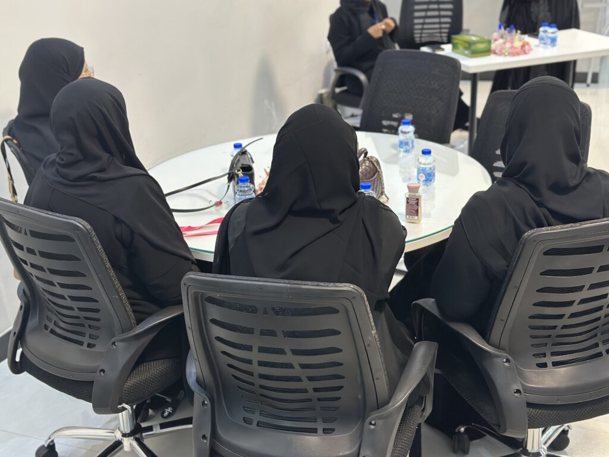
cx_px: 304
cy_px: 228
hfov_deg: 39.7
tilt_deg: -22.1
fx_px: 844
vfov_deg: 30.3
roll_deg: +3.6
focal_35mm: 48
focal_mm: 6.86
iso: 200
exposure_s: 1/50
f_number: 1.78
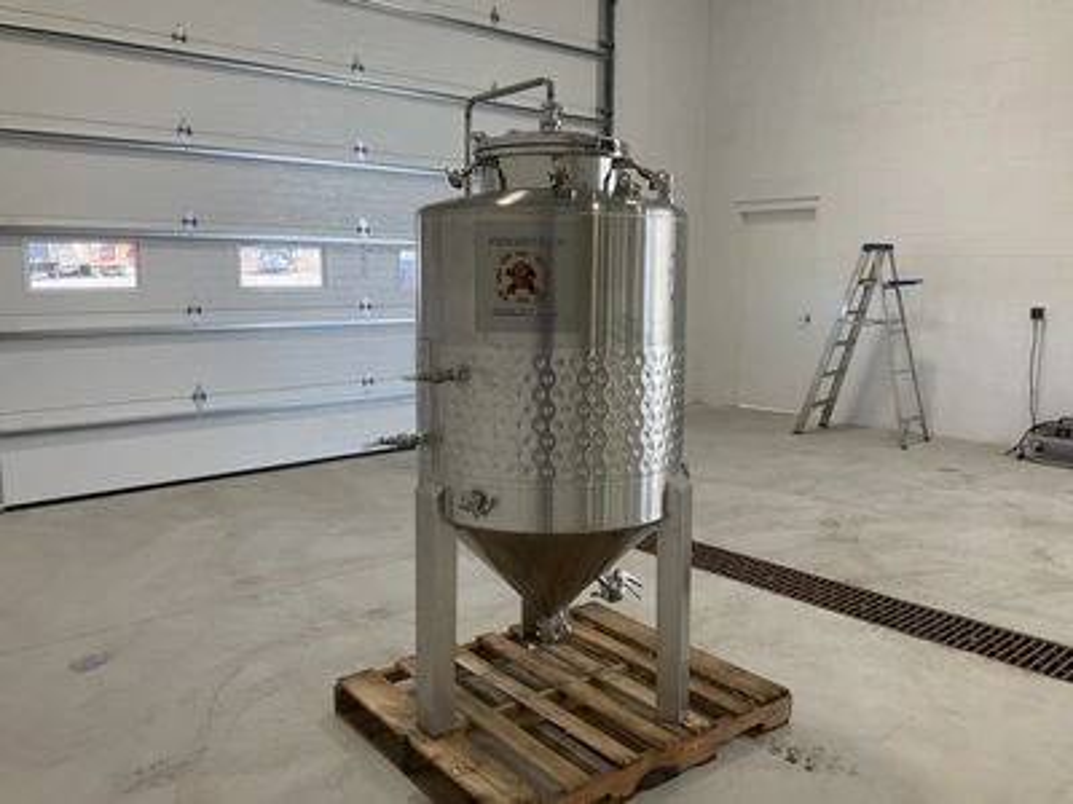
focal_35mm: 29
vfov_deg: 48.2
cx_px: 536
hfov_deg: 61.7
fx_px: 899
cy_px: 402
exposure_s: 1/137
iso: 32
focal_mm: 3
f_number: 1.8
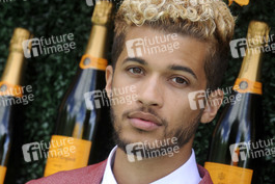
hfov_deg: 6.1
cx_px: 125
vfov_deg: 4.1
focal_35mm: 339
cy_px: 124
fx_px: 2591
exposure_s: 1/640
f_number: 8
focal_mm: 200
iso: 640
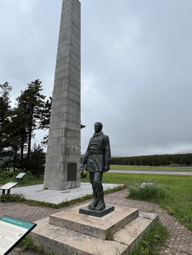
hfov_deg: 65.5
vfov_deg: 81.7
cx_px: 113
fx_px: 148
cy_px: 131
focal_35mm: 20
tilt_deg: +11.0
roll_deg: -0.5
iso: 32
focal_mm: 1.57
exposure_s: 1/1698
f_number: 1.8
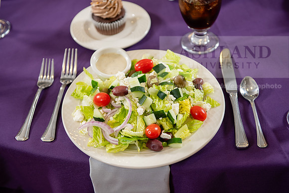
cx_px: 144
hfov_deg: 32.4
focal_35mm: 62
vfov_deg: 21.9
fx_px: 498
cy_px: 96
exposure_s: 1/160
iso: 320
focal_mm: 62
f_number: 3.5
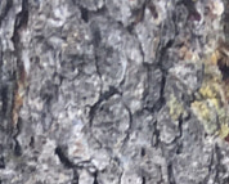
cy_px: 988
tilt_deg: -32.4
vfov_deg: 4.8
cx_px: 257
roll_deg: +1.7
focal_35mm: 254
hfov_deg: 7.5
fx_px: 1724
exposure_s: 1/60
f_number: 2.2
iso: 25
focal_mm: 4.15
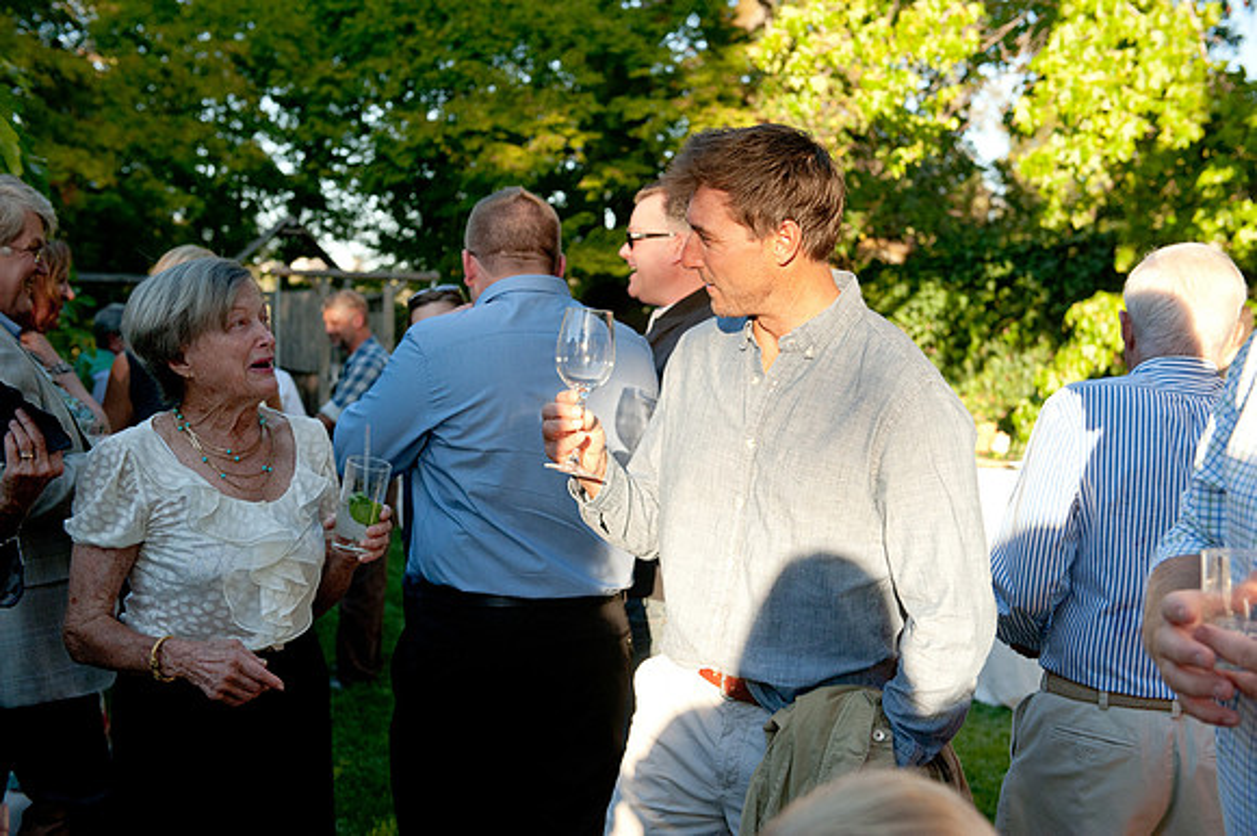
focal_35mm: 48
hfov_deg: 41.1
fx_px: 1675
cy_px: 418
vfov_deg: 28.0
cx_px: 628
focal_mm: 48
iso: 800
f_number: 4
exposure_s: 1/2000
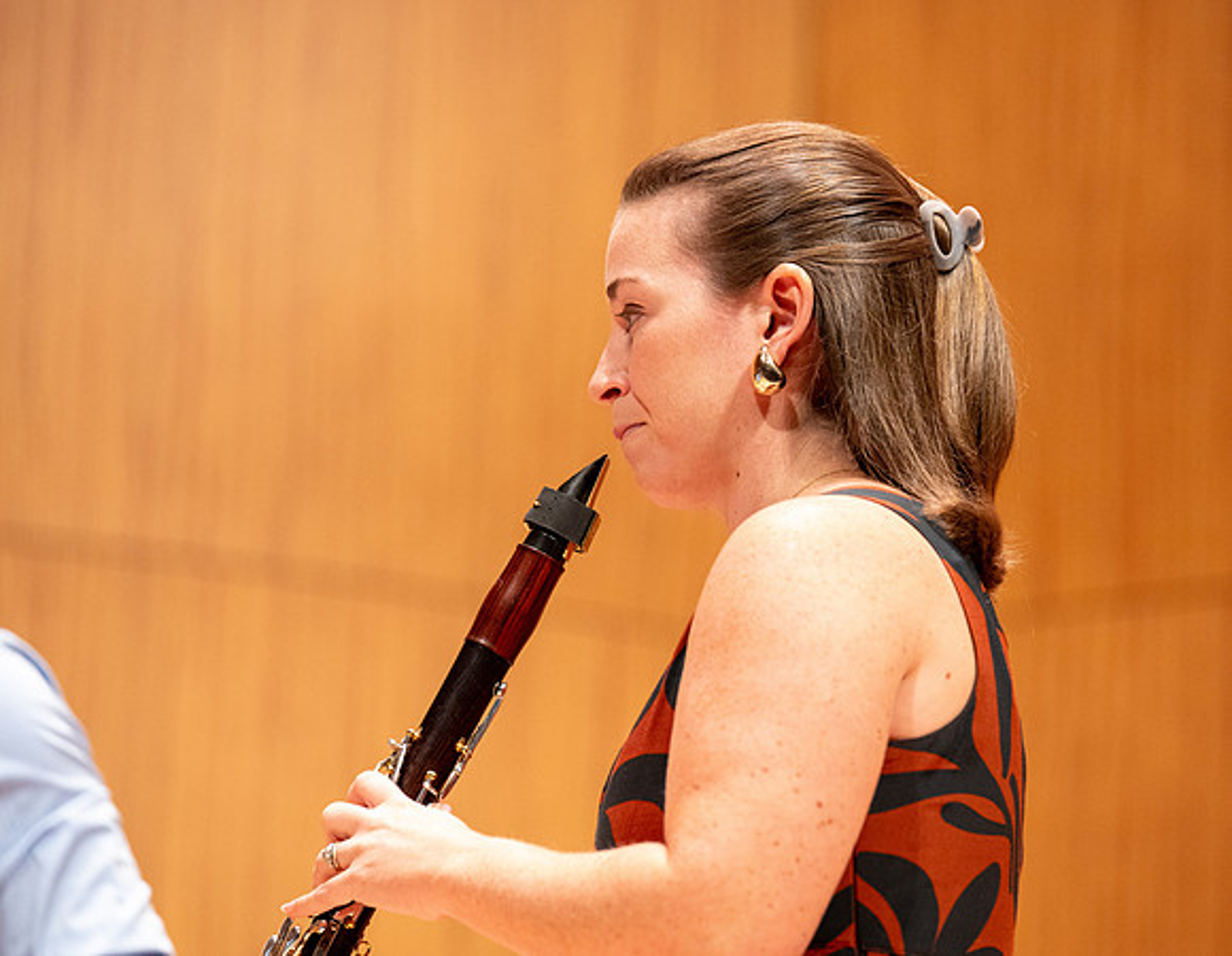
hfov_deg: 9.0
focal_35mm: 216
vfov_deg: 7.0
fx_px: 7800
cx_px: 720
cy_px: 476
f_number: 4
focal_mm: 195
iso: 3200
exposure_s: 1/250
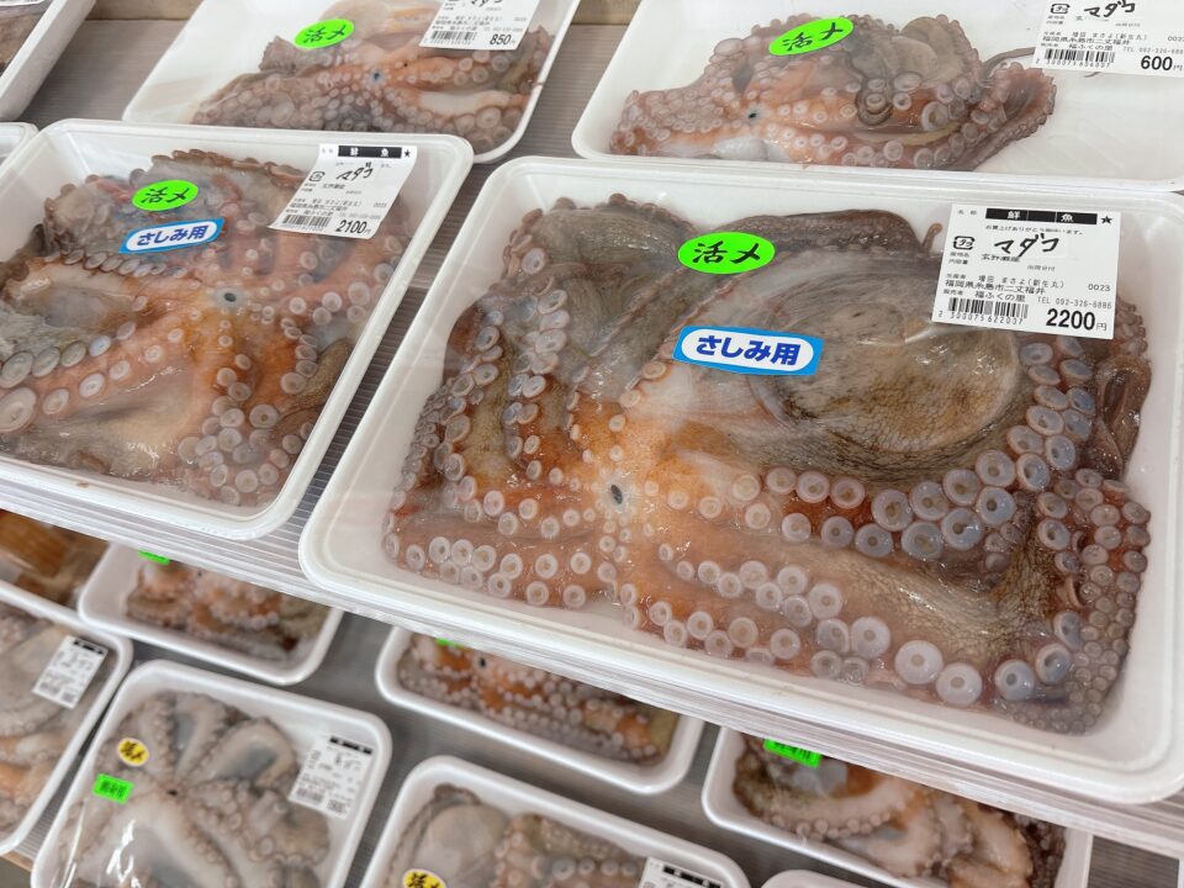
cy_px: 444
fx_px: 889
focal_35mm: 26
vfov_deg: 53.1
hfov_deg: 67.3
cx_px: 592
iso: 80
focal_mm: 5.96
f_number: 1.6
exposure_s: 1/60
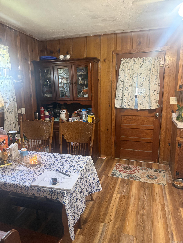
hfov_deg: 56.8
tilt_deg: -9.0
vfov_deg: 71.6
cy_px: 122
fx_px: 169
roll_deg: +1.0
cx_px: 92
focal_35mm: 24
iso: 500
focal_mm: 6.76
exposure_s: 1/60
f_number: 1.78
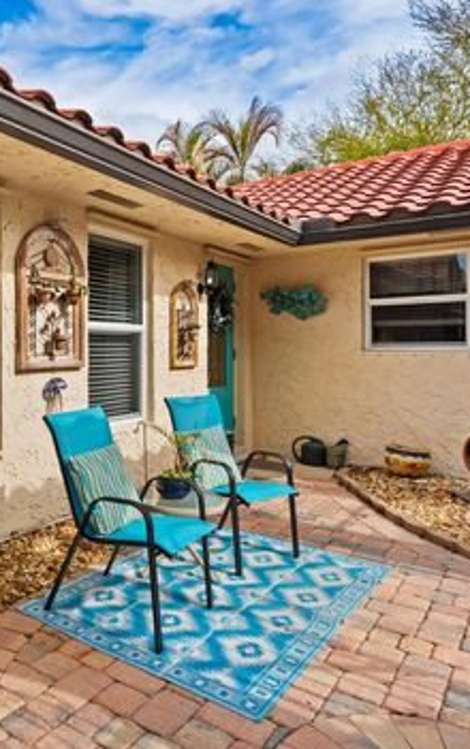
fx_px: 532
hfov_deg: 44.0
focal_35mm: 26
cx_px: 58
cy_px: 338
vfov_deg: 70.2
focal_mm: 14
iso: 250
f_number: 9
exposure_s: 1/200
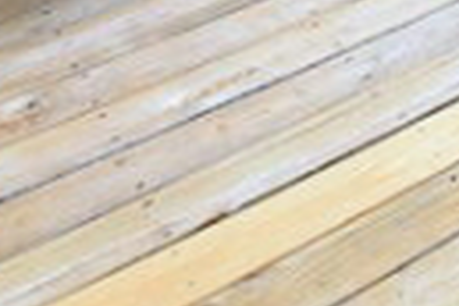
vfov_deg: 11.2
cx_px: 696
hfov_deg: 20.1
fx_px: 1109
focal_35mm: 87
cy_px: -562
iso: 200
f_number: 10
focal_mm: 10
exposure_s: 1/400
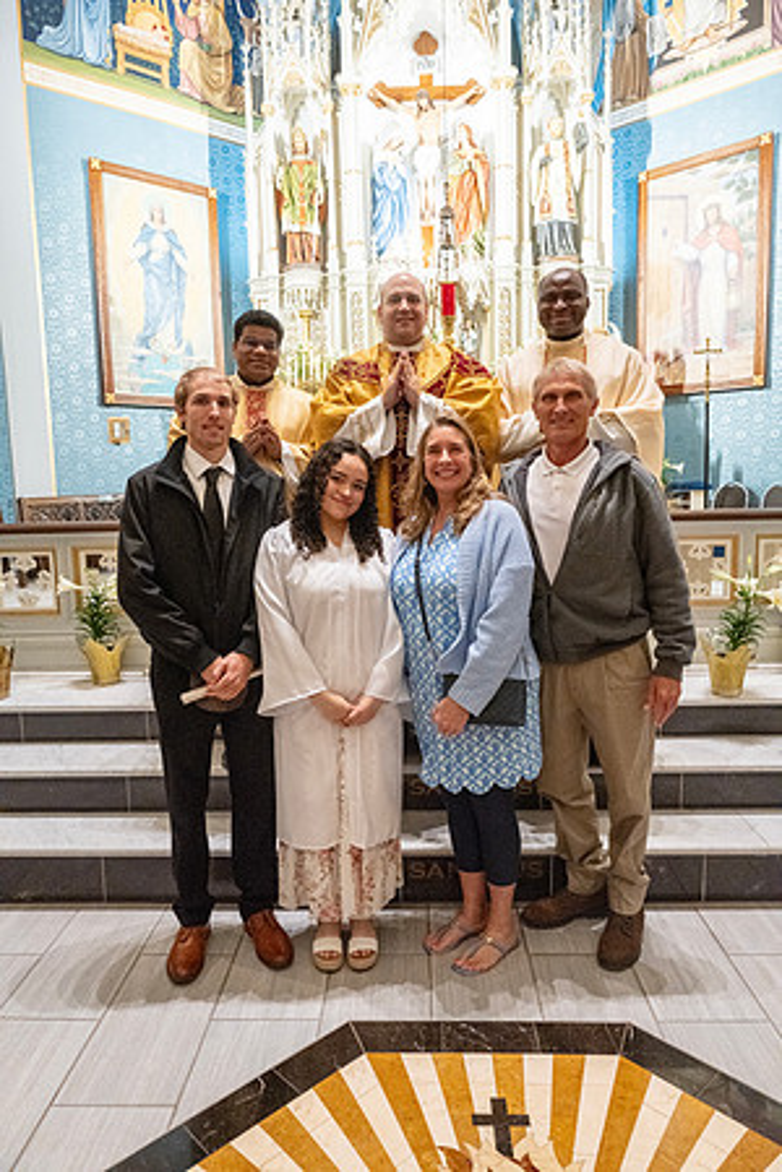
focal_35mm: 24
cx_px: 391
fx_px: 798
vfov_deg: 72.6
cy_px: 586
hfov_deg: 52.2
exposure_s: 1/60
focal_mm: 24.5
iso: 5000
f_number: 8
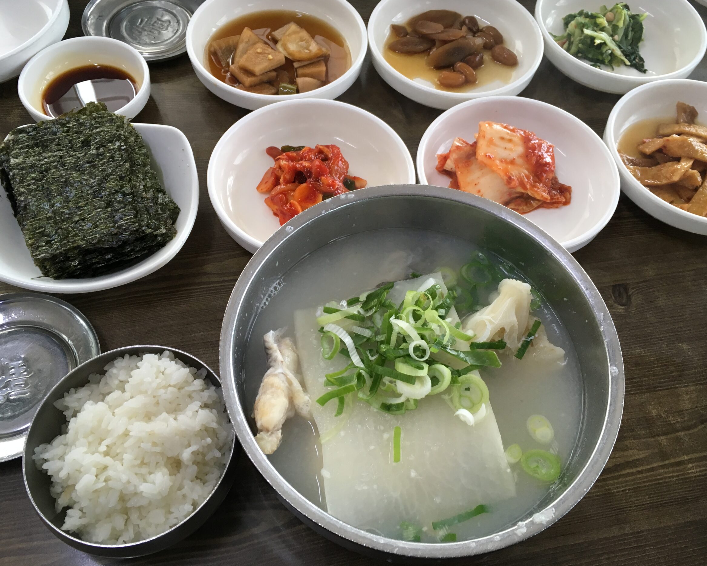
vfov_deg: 47.1
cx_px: 358
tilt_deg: -58.9
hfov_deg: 57.2
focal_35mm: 31
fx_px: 649
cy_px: 278
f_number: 2.2
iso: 32
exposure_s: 1/30
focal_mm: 4.15
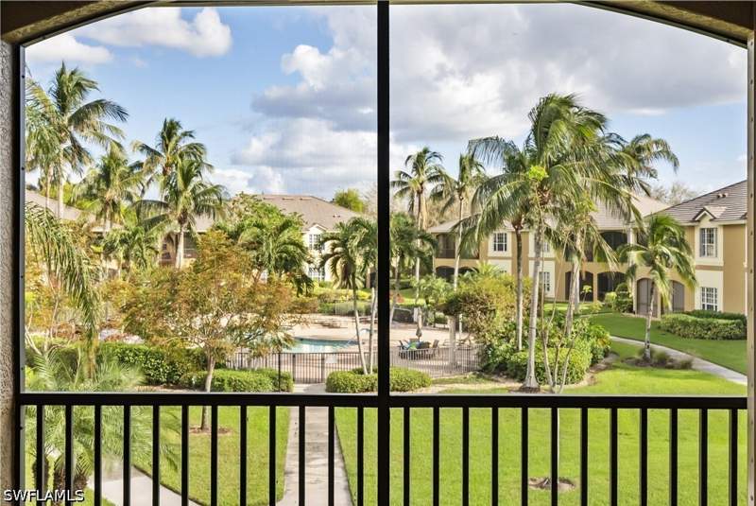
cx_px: 378
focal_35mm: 35
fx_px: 736
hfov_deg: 54.4
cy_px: 253
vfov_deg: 37.9
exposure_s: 1/40
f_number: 9
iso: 100
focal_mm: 35
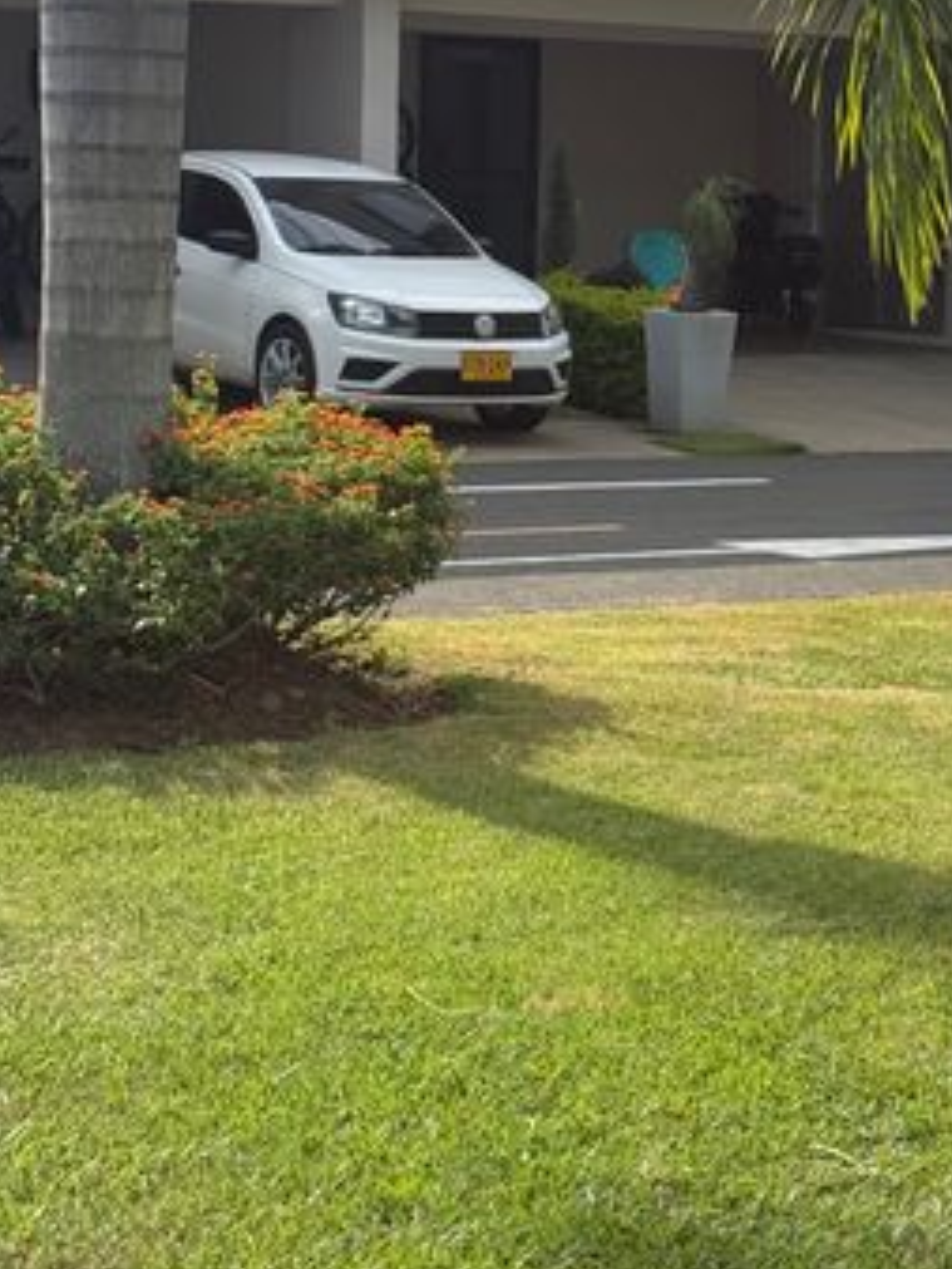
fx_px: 3481
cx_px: 734
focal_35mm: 95
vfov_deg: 20.3
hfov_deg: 15.5
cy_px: 190
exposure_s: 1/5587
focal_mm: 6.76
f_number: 1.78
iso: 80
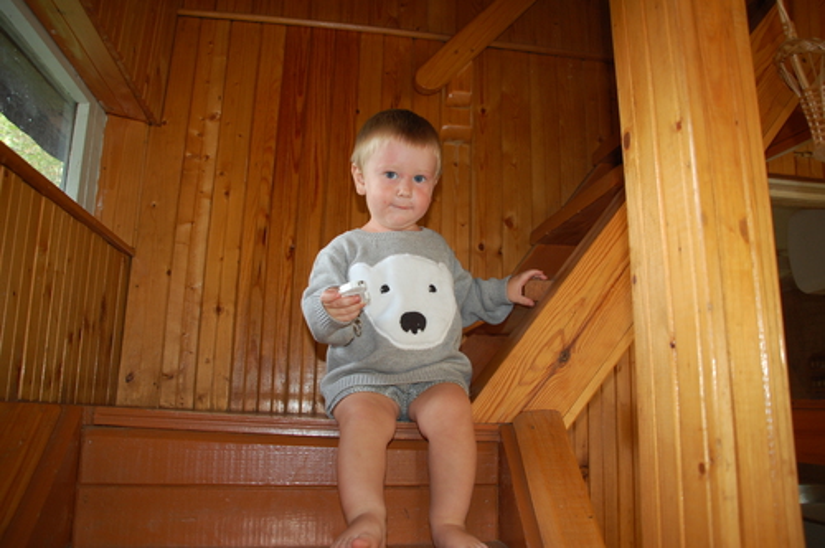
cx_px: 412
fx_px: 618
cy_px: 274
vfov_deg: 47.8
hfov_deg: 67.4
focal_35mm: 27
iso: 400
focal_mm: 18
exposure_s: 1/60
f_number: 3.5
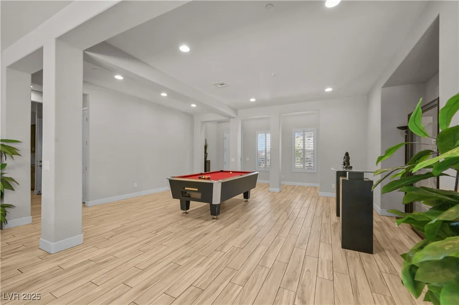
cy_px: 152
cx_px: 230
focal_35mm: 15
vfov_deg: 77.2
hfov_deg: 100.4
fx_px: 191
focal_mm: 15
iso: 500
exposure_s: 1/10
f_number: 8
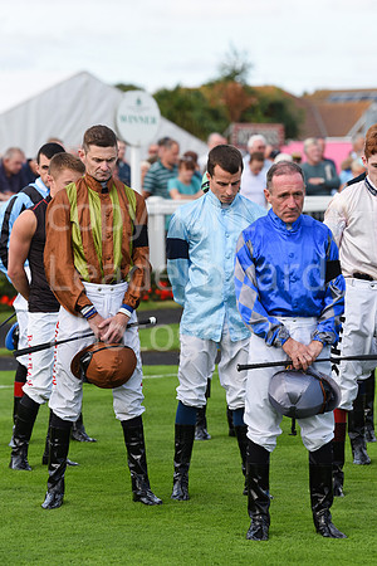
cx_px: 188
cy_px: 283
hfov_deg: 6.9
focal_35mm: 200
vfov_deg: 10.3
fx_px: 3141
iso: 400
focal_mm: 200
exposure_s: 1/1250
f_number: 5.6
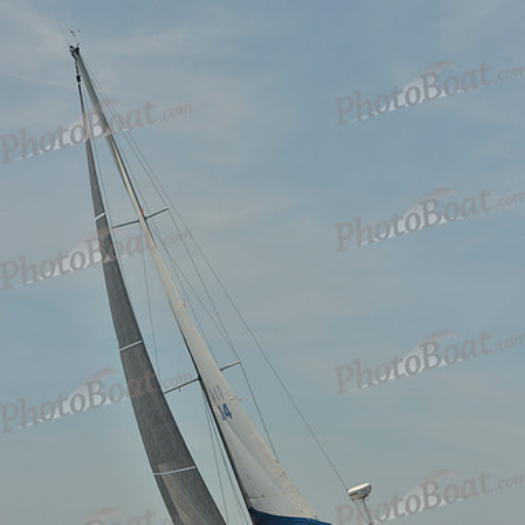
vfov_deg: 19.3
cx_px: 264
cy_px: 307
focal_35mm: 90
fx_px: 1544
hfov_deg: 19.3
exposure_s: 1/1250
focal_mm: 70
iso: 200
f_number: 8
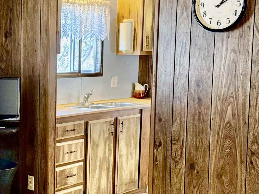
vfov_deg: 19.9
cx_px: 36
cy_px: 107
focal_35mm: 74
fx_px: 554
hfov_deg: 25.7
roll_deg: -1.2
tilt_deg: -6.8
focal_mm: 6.76
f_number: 1.78
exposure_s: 1/40
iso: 640
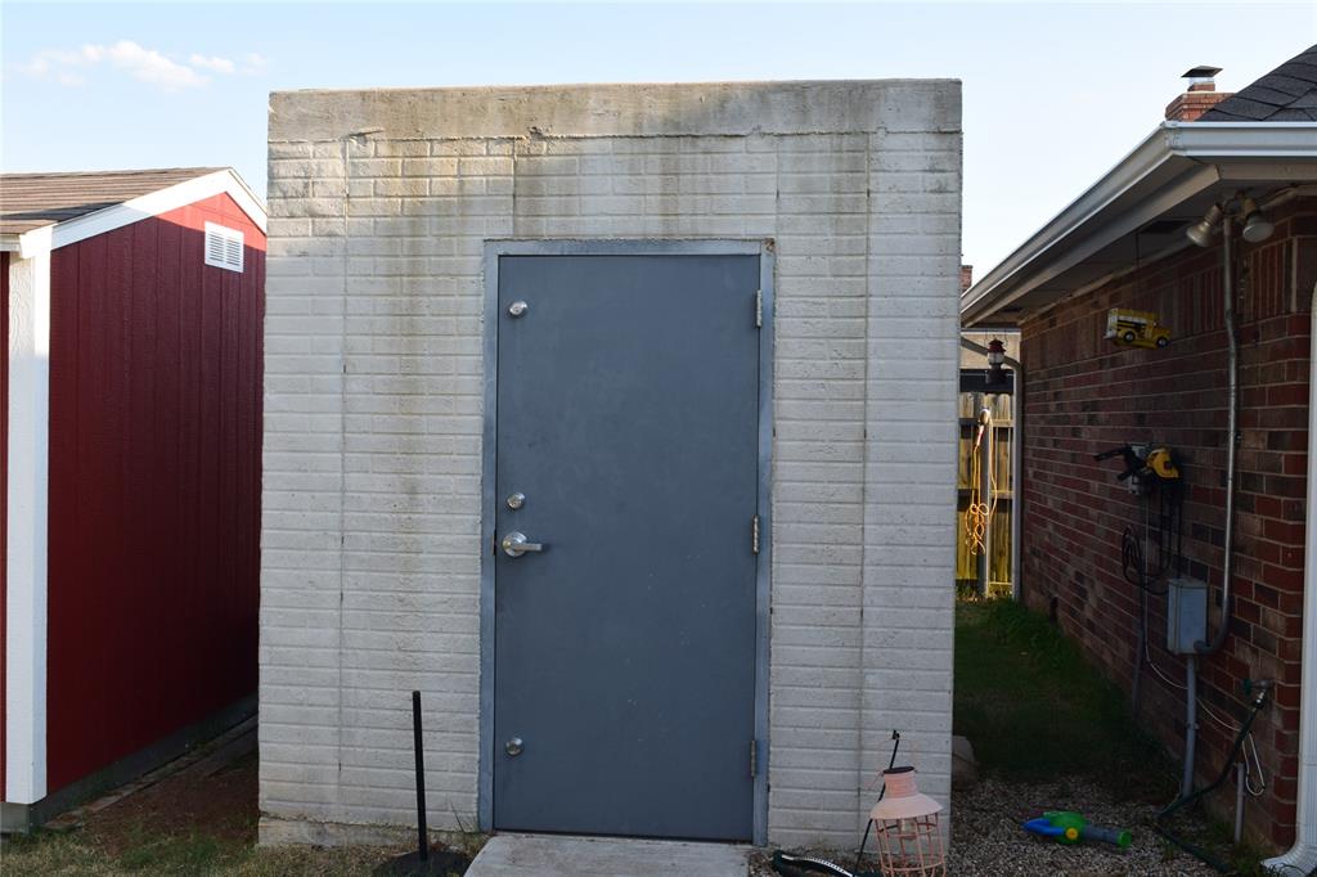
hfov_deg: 55.1
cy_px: 438
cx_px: 658
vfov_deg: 38.3
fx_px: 1262
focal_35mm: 34
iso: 400
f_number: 10
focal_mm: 23
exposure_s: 1/200
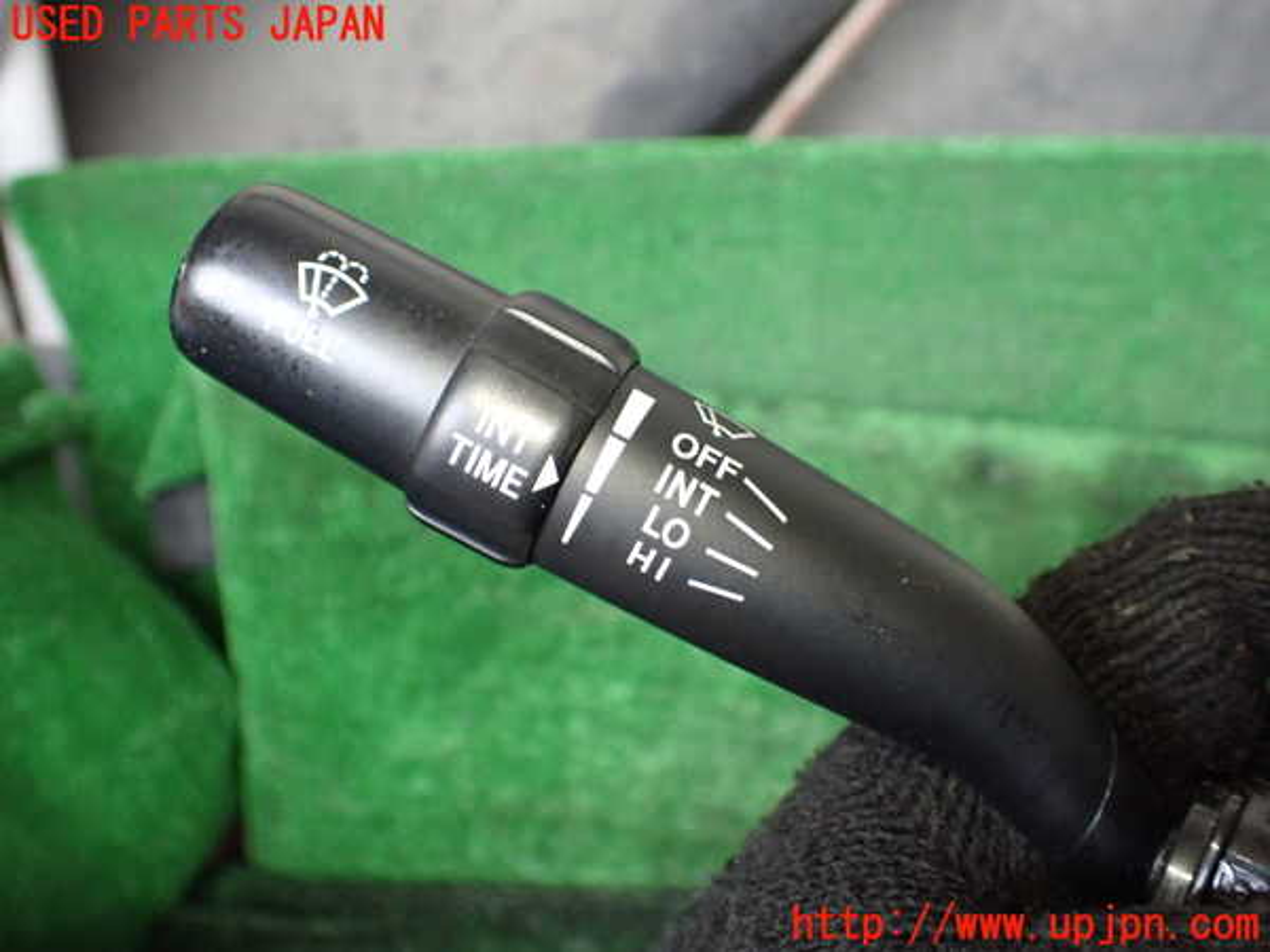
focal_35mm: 30
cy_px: 476
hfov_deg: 60.0
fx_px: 1101
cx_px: 635
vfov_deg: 46.8
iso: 800
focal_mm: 5.4
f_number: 2.3
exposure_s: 1/125
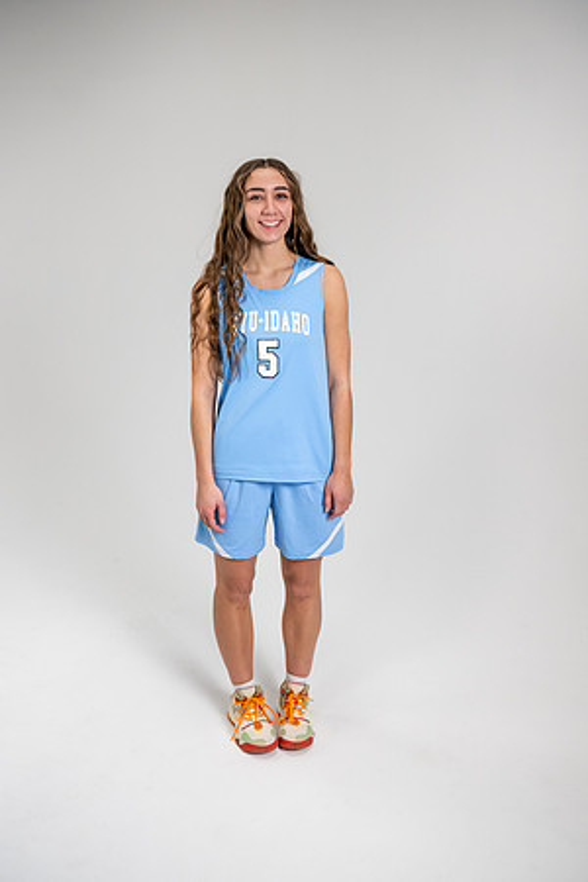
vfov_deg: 55.8
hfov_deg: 38.9
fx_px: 833
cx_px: 294
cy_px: 441
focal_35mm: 34
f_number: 3.5
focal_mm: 34
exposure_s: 1/500
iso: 1250
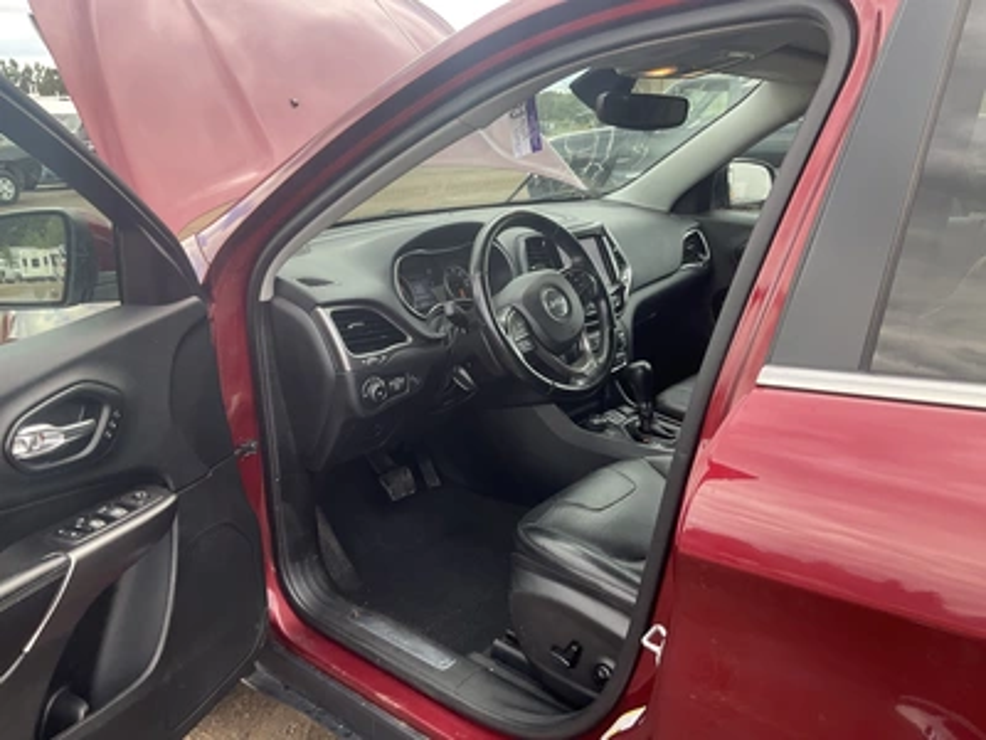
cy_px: 370
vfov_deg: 48.2
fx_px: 826
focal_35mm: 29
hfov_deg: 61.7
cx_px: 493
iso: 20
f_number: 1.8
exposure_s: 1/147
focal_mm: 3
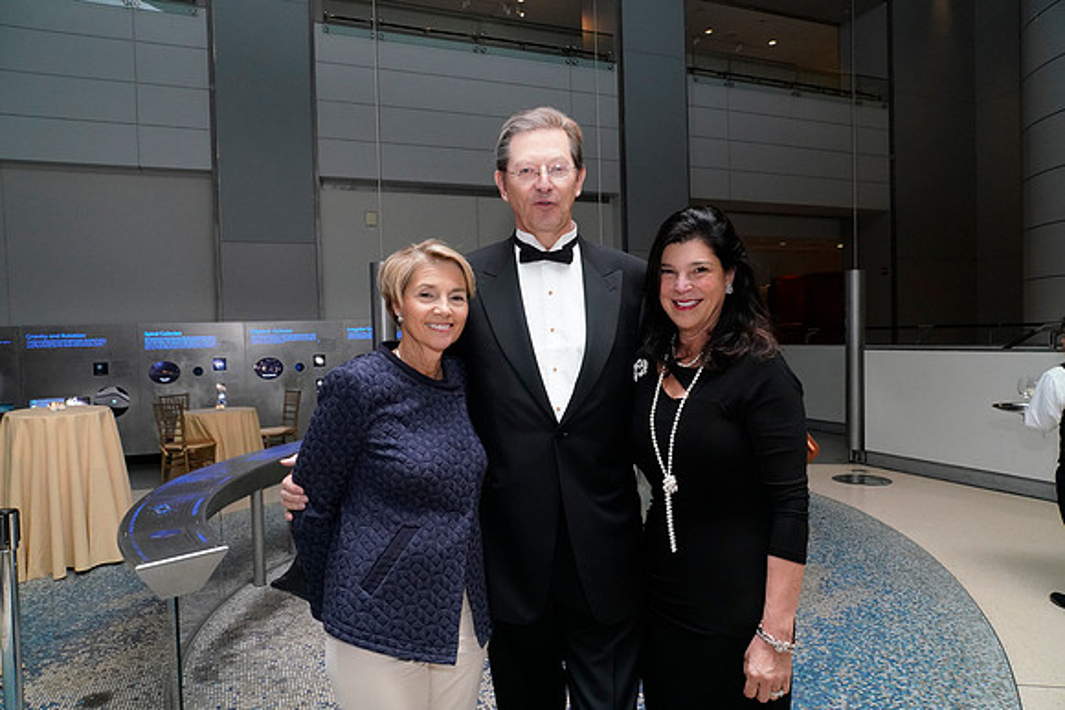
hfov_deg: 73.7
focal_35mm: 24
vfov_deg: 53.2
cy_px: 355
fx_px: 710
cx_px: 532
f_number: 8
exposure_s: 1/125
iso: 5000
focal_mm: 24
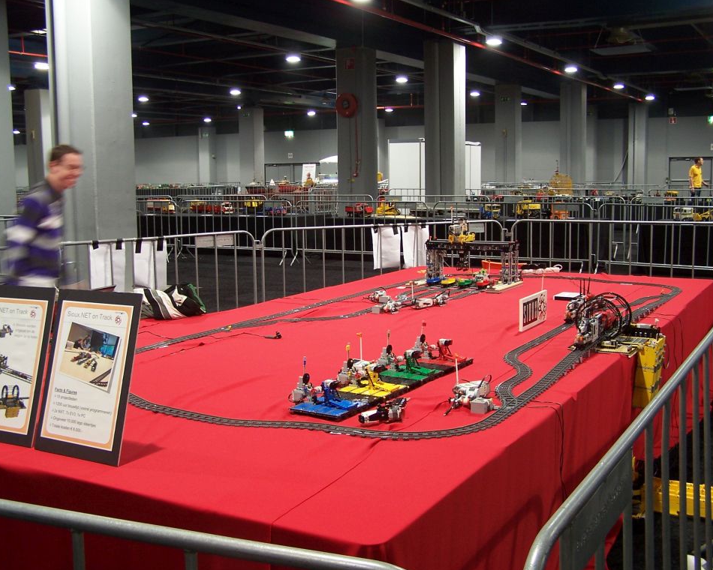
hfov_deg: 45.8
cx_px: 343
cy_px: 285
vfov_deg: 37.3
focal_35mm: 40
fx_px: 844
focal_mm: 6.3
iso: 80
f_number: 2.8
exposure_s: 1/6
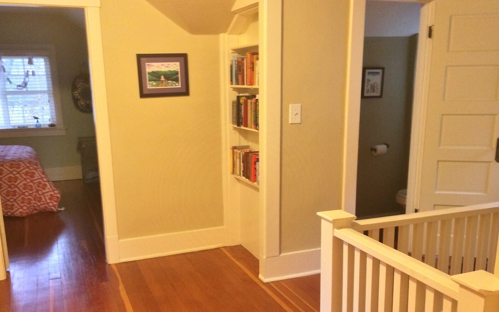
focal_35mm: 36
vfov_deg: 35.1
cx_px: 240
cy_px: 197
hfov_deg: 54.0
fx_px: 490
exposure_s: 1/15
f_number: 2.2
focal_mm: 4.12
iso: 400
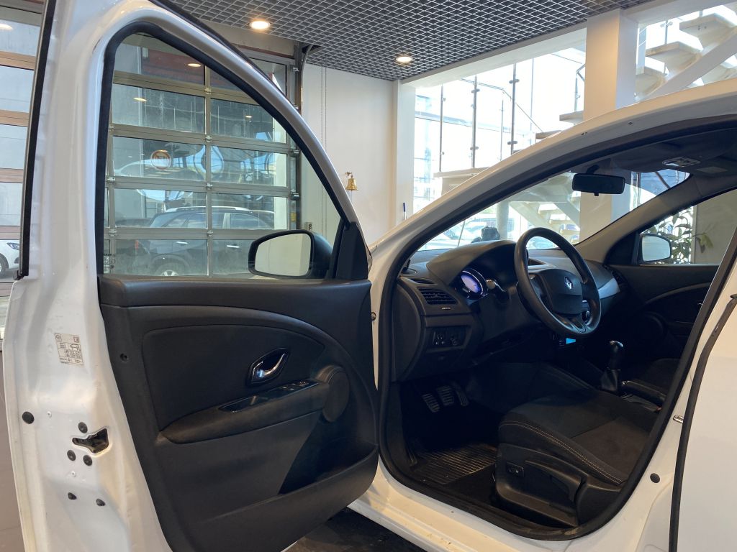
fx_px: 554
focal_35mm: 26
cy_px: 276
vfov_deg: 53.1
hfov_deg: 67.3
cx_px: 368
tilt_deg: -5.4
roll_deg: -0.5
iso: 125
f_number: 1.8
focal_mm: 4.25
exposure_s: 1/100
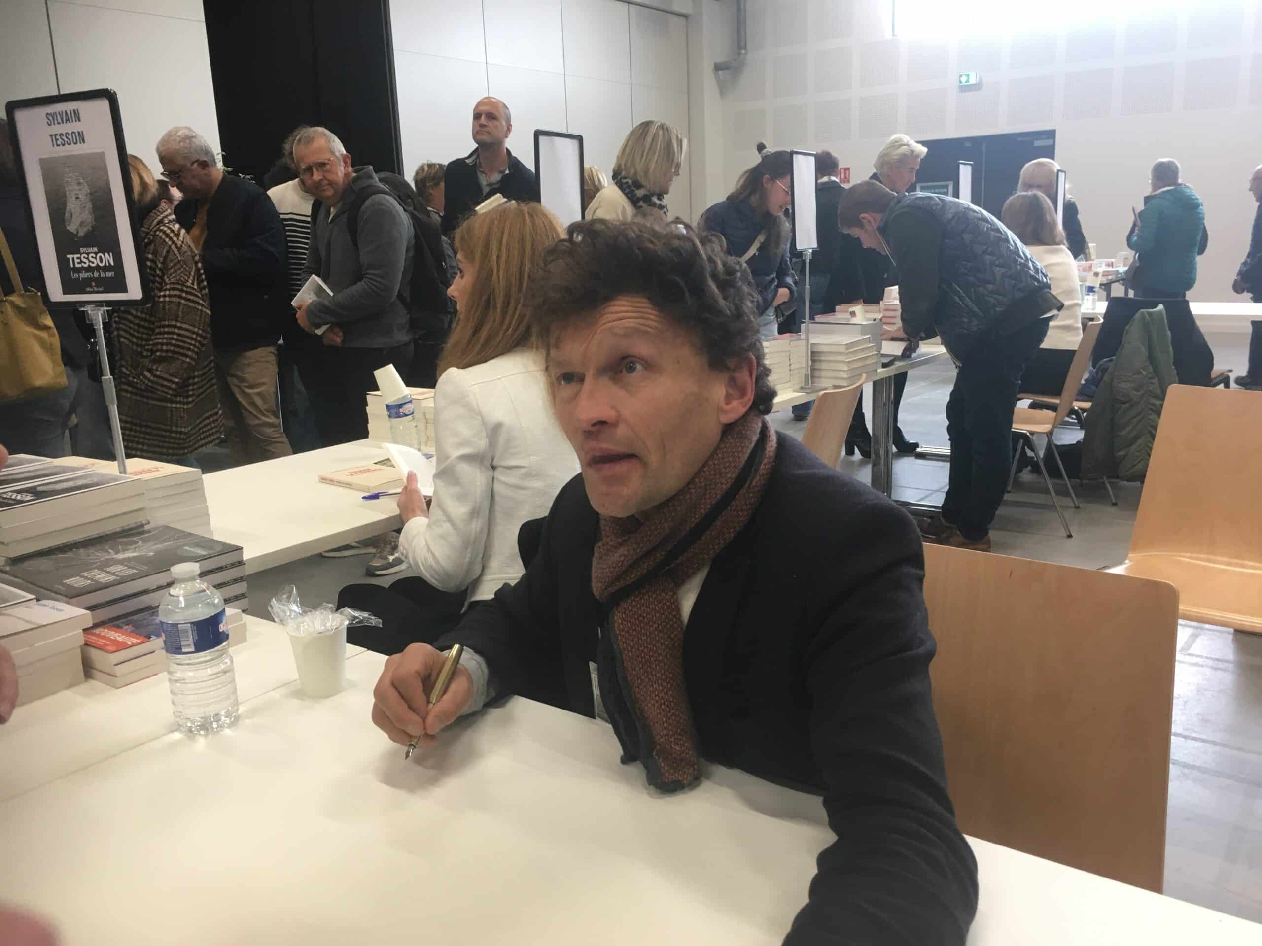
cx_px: 631
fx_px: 1057
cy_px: 473
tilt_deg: -13.8
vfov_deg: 48.2
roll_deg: +1.9
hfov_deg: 61.7
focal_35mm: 29
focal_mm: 4.15
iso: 50
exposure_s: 1/33
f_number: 2.2
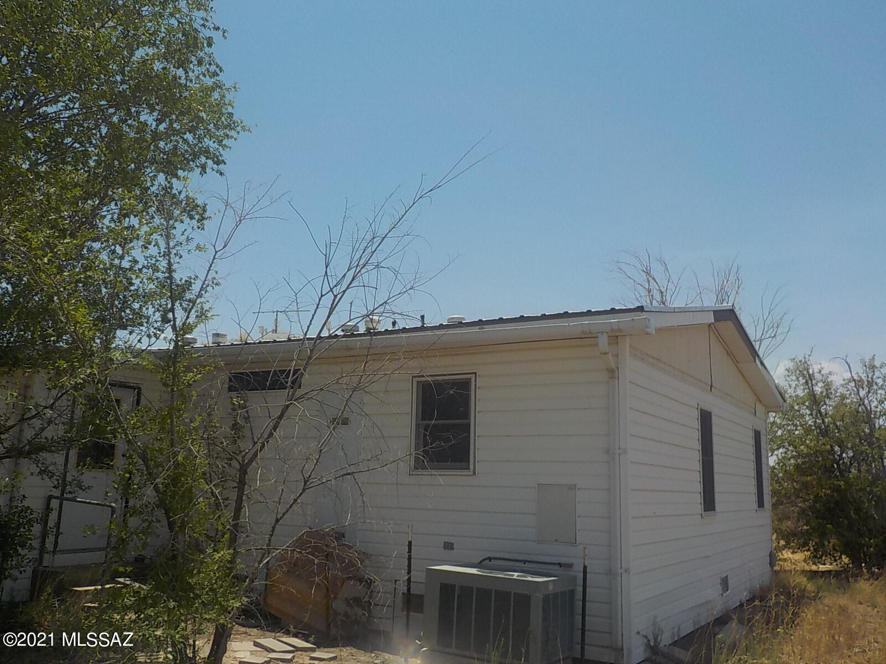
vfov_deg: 46.8
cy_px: 332
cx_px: 443
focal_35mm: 30
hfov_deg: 60.0
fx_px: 768
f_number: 6.6
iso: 125
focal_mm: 4.1
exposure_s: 1/640
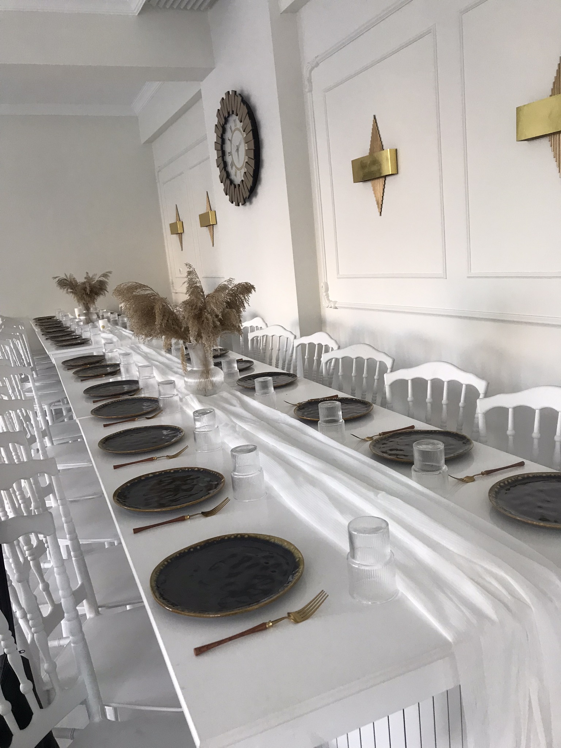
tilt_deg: -11.2
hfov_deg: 49.7
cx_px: 280
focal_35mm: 28
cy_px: 374
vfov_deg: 63.4
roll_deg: +5.3
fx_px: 605
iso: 25
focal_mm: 3.99
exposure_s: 1/33
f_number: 1.8
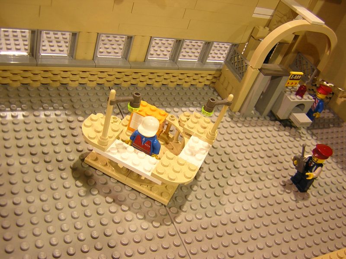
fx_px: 360
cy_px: 130
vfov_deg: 39.7
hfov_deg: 51.4
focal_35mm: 36
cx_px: 173
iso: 100
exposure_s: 1/7
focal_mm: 4.7
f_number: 2.6
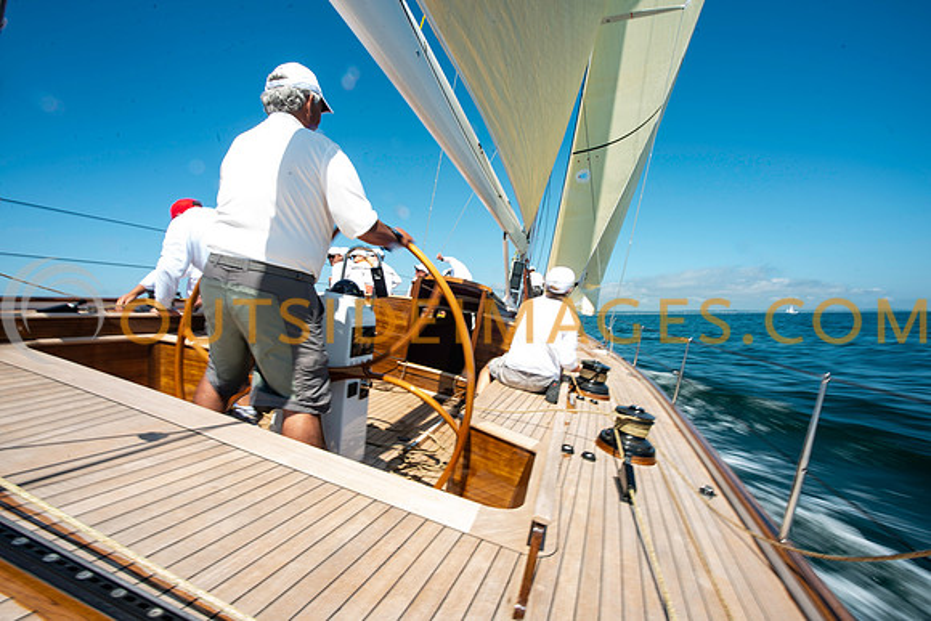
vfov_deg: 74.4
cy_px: 310
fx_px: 409
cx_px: 466
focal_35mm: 16
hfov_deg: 97.4
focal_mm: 15
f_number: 22
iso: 50
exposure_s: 1/13
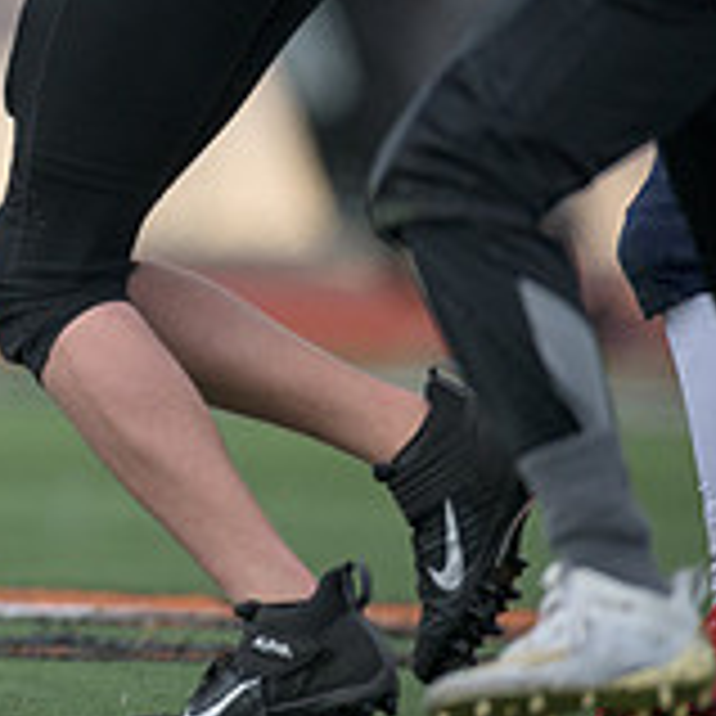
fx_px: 53355
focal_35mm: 2280
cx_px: -908
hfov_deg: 0.8
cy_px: -188
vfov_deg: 0.8
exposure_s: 1/2500
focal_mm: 500
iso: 500
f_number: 4
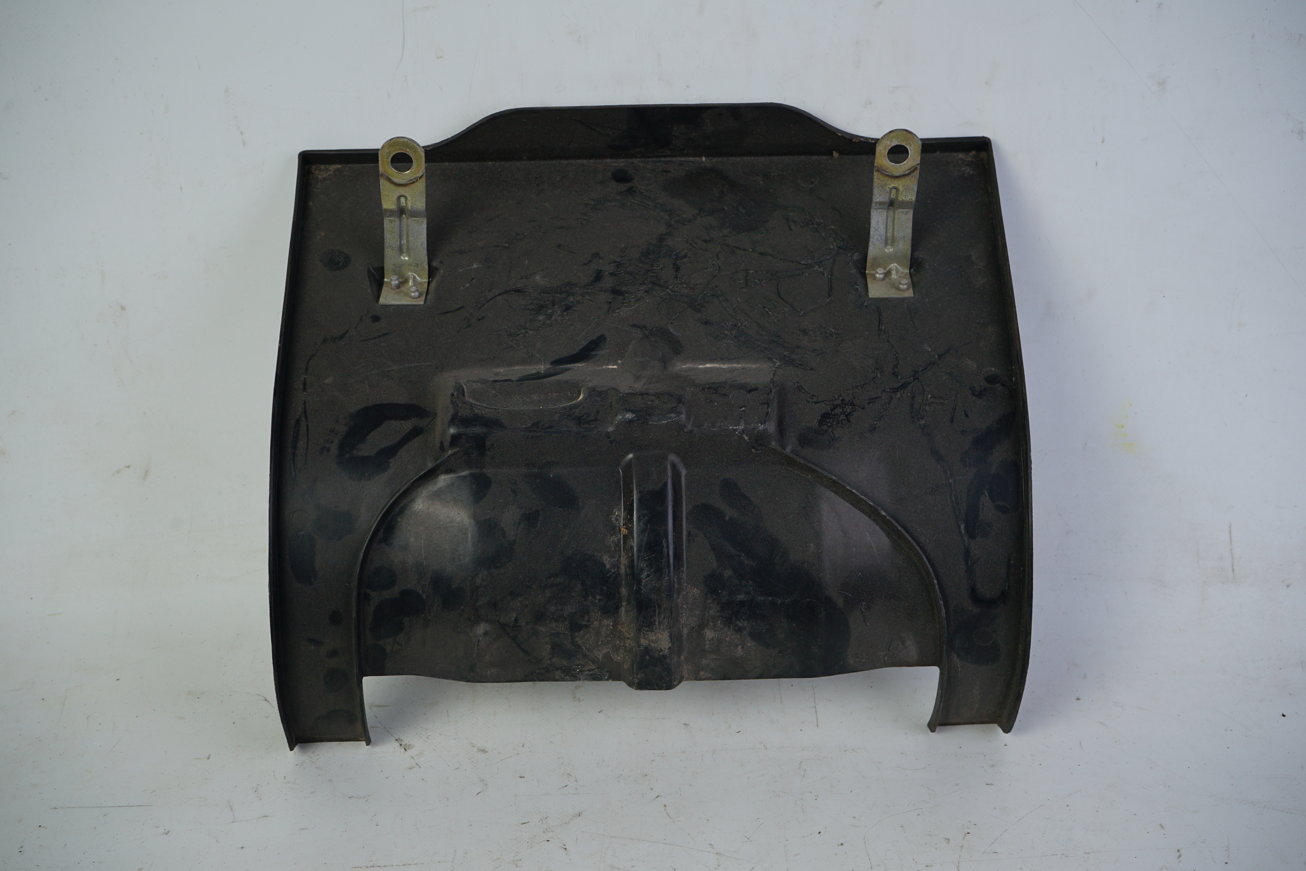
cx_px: 653
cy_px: 436
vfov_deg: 28.1
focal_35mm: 48
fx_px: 1741
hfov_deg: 41.1
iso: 200
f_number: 8
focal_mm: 48
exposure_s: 1/160
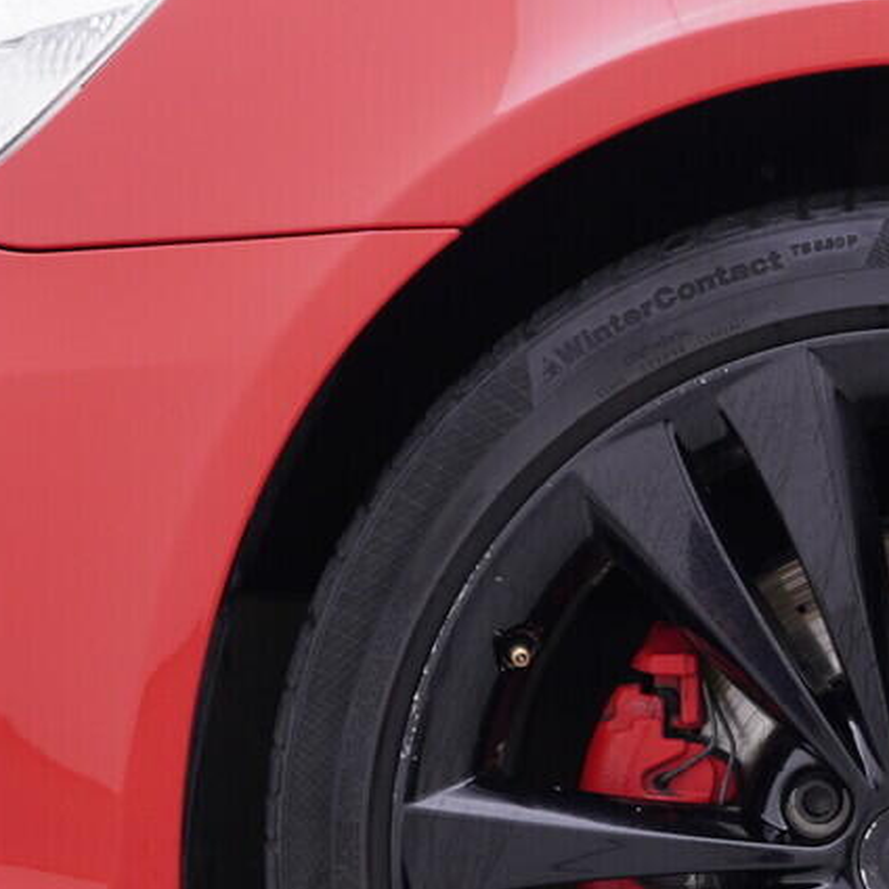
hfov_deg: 16.4
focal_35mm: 104
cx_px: 912
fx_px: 3022
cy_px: 721
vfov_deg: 16.6
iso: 125
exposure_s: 1/50
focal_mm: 24
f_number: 3.2
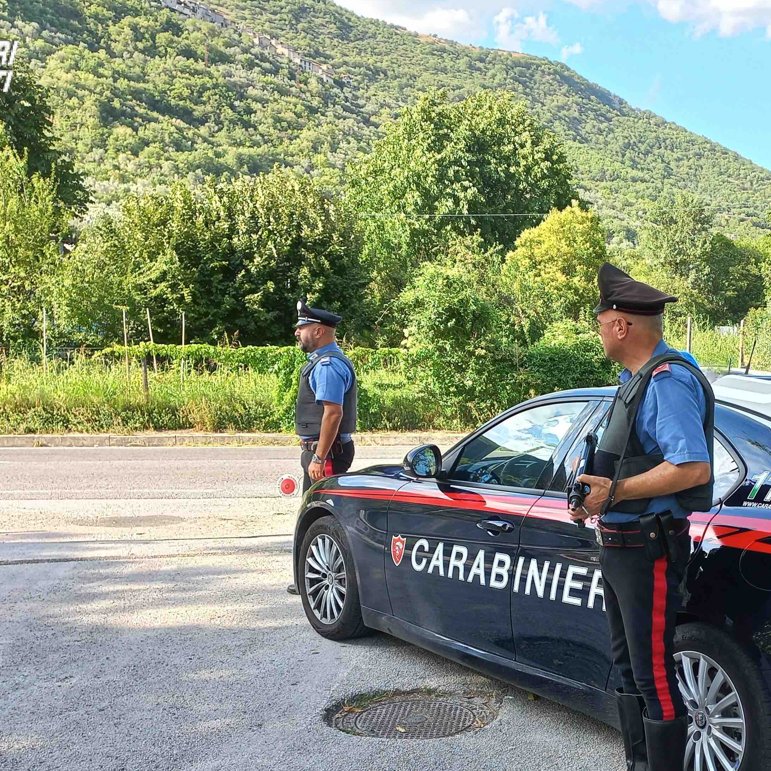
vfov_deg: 35.7
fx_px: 1184
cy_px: 520
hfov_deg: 35.1
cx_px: 602
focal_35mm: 47
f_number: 1.8
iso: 32
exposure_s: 1/100
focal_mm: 4.6
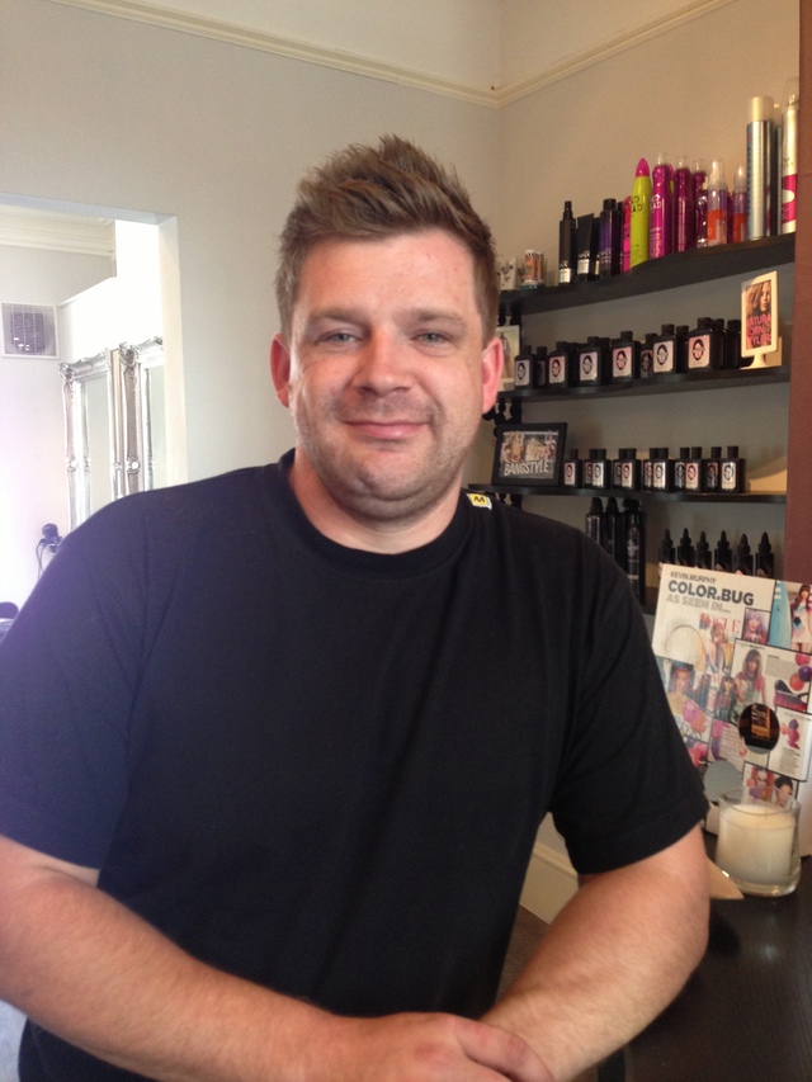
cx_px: 406
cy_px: 541
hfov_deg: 43.0
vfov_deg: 55.3
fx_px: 1032
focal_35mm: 33
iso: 160
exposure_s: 1/20
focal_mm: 4.13
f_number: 2.4
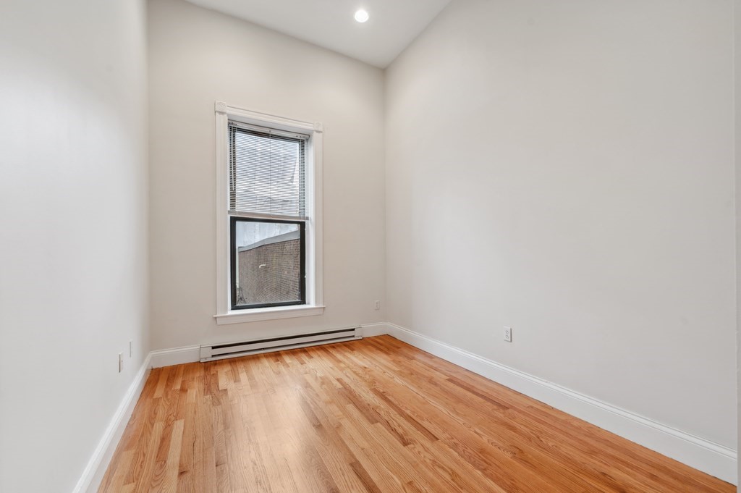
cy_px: 246
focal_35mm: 14
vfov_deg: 81.1
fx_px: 288
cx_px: 370
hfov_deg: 104.3
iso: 100
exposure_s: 1/2.5
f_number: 8
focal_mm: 14
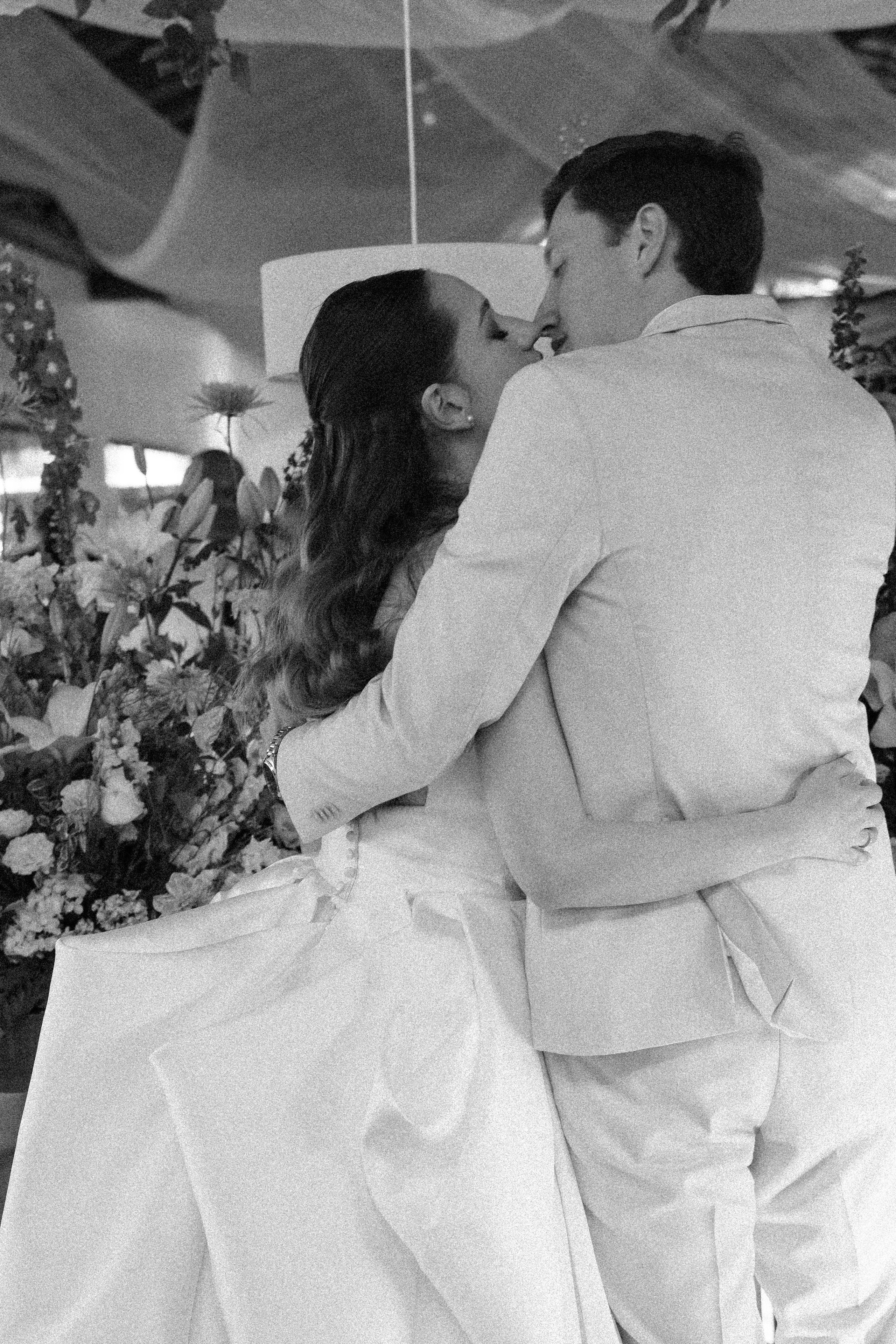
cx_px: 448
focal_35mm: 68
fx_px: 2520
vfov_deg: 29.9
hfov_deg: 20.2
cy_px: 672
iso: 100
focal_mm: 45
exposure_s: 1/80
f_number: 5
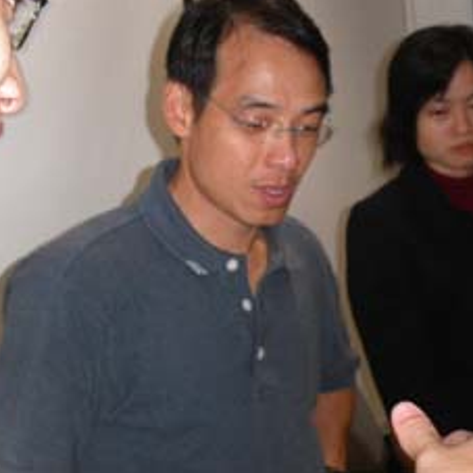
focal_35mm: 82
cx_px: 348
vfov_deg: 21.1
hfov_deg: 21.0
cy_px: 201
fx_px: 1268
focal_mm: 12.4
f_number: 3.5
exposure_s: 1/45
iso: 142
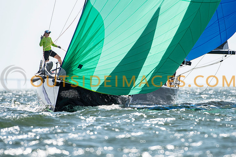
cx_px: 133
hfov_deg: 2.9
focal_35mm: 722
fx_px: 4733
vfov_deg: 1.9
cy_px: 90
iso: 400
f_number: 5.6
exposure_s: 1/3200
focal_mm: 400
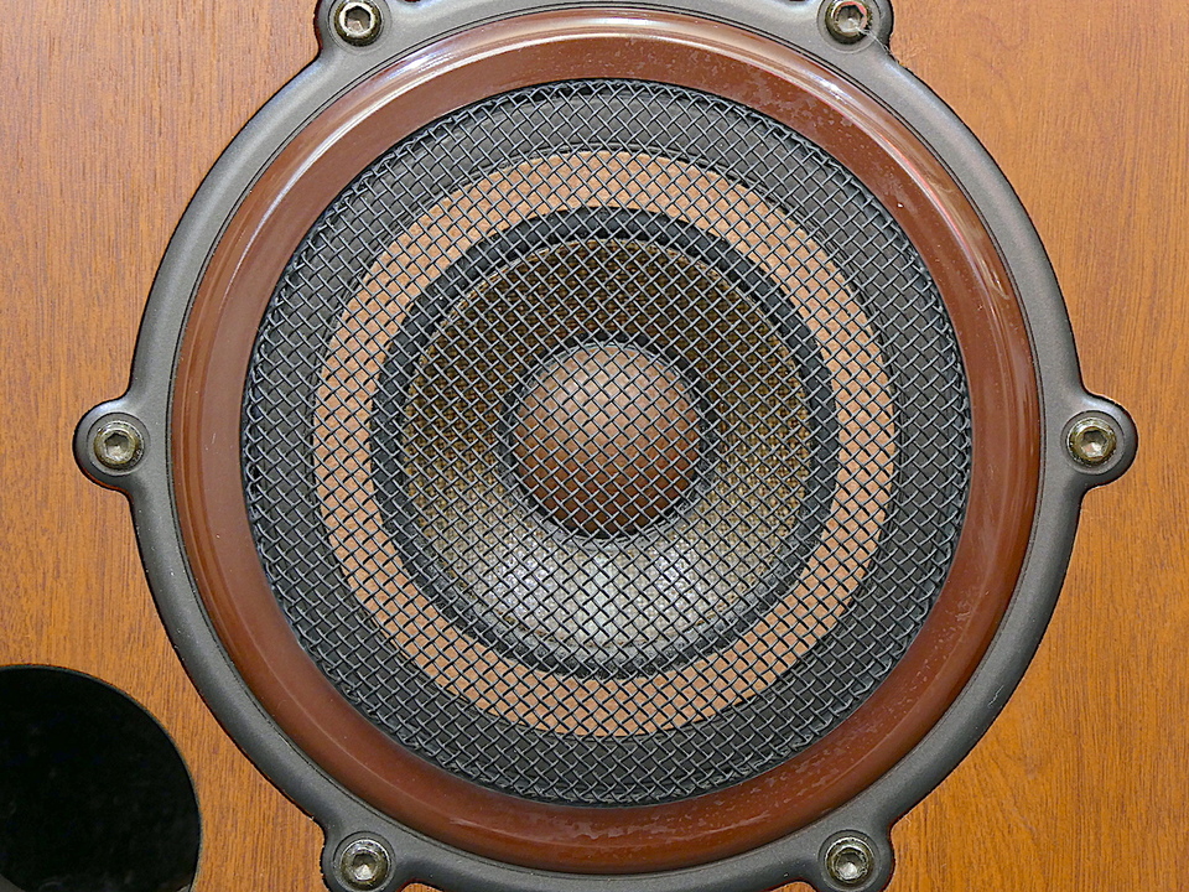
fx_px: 4259
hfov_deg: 15.9
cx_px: 594
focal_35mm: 124
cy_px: 446
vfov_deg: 12.0
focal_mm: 22.3
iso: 200
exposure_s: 1/5
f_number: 5.2
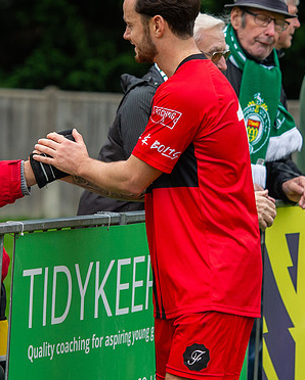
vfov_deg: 6.2
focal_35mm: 311
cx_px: 179
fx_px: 3506
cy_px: 119
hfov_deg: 5.0
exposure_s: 1/1000
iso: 1600
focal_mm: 135
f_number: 4
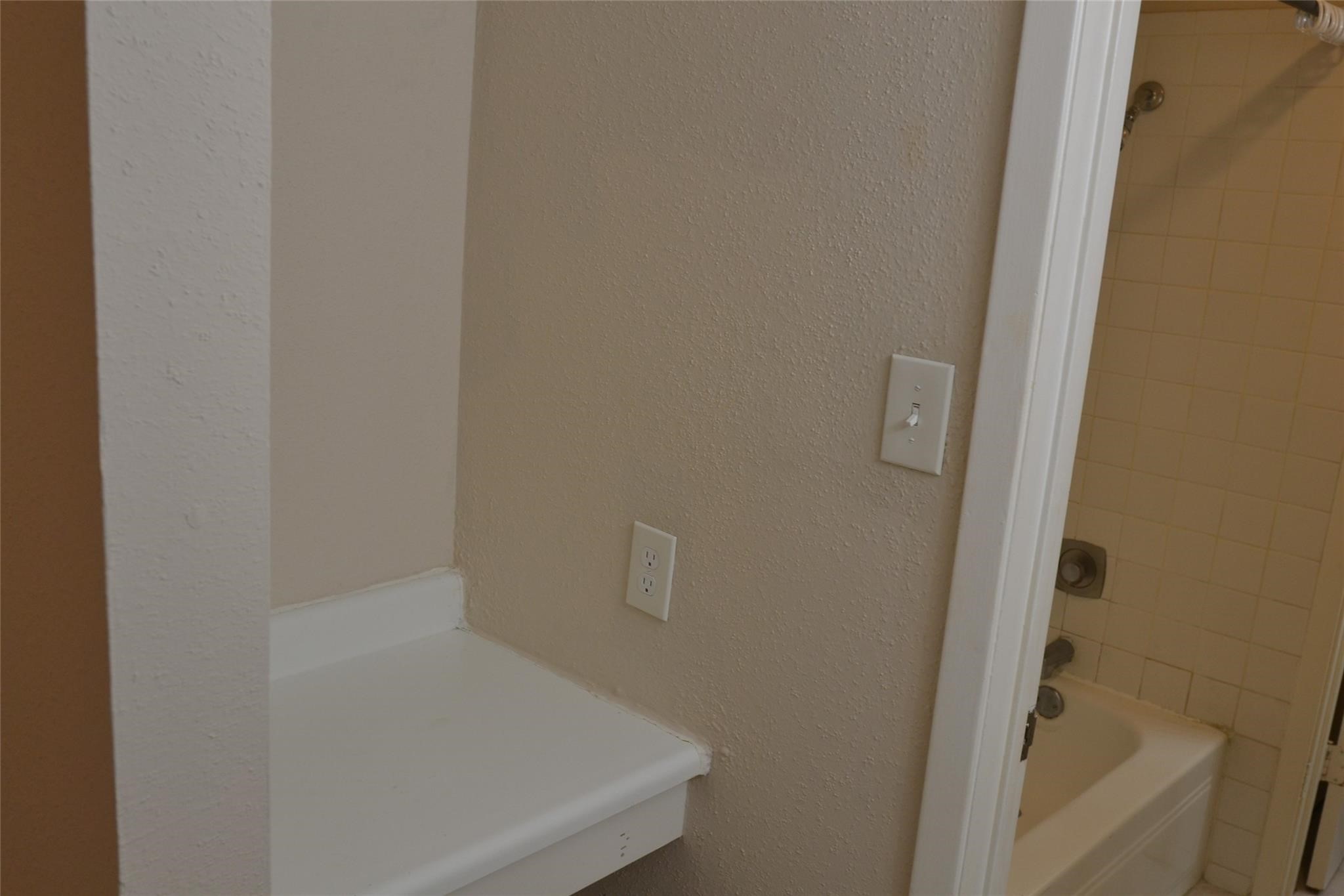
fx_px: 1120
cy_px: 448
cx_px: 672
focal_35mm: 30
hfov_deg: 61.9
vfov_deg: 43.6
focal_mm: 20
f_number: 4.5
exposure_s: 1/80
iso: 400
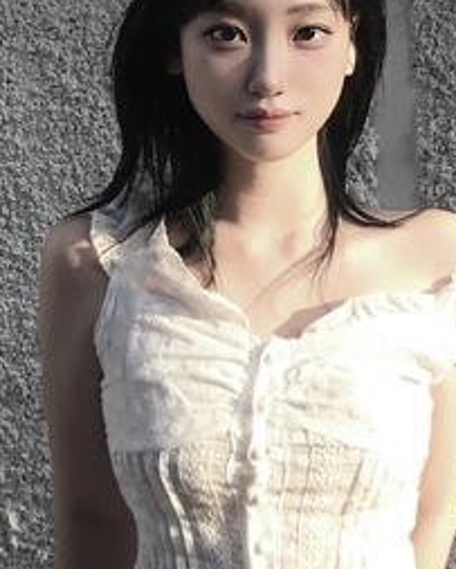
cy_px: 267
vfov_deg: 20.8
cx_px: 234
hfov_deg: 16.7
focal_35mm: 92
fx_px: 1549
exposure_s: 1/496
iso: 20
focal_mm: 3.99
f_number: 1.8
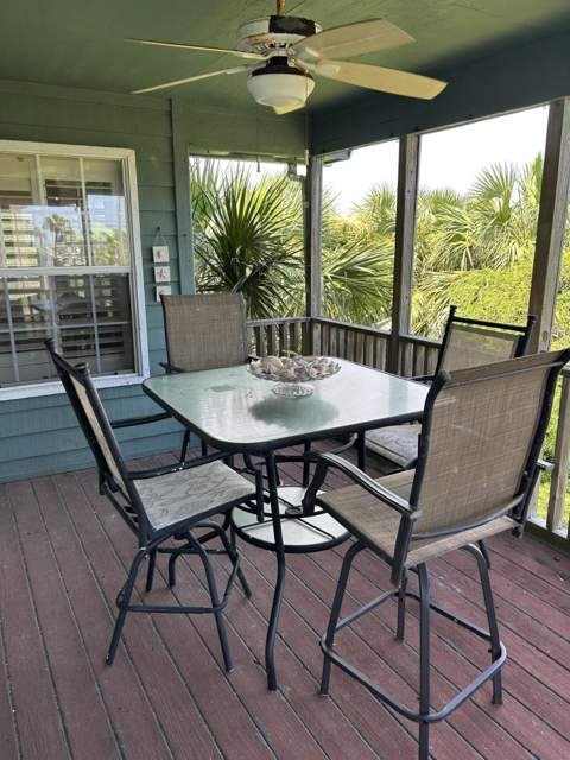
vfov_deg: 67.3
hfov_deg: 53.1
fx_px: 571
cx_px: 285
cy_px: 380
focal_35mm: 26
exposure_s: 1/361
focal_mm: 5.7
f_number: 1.5
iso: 50
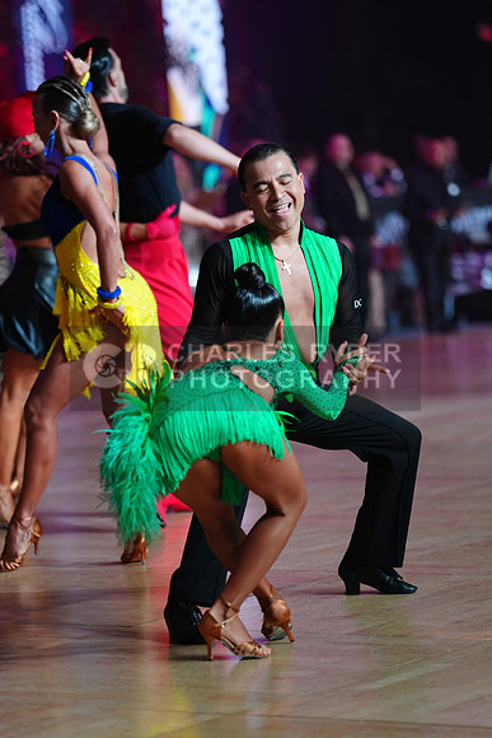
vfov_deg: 14.2
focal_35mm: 145
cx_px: 246
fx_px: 2970
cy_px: 369
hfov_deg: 9.5
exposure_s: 1/400
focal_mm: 145
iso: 2000
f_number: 2.8
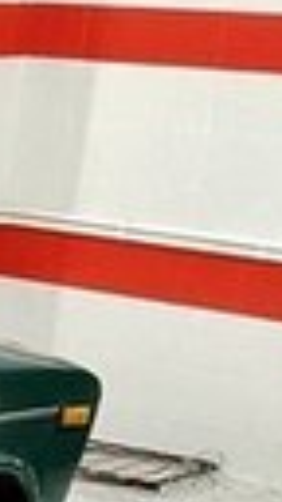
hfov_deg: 6.5
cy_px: 477
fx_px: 1941
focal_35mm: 146
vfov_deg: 14.5
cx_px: -881
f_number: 1.7
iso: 200
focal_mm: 4.2
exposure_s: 1/25
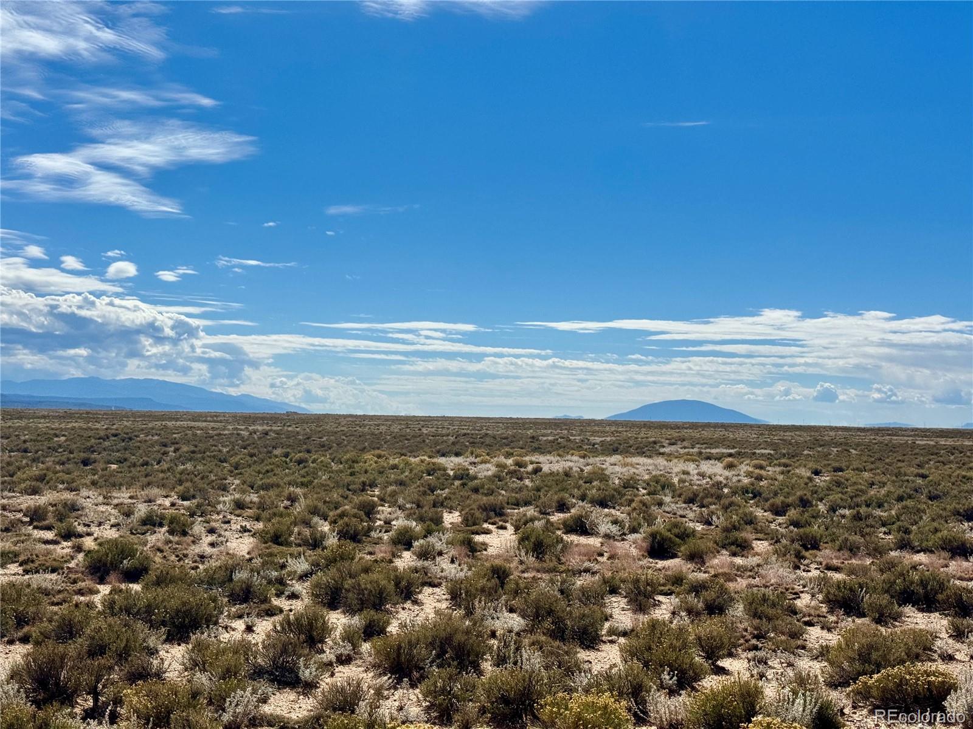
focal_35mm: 48
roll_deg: -1.1
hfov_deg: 39.7
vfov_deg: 30.3
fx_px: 1349
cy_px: 364
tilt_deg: +1.7
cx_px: 486
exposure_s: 1/15385
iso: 64
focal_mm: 6.76
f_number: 1.78
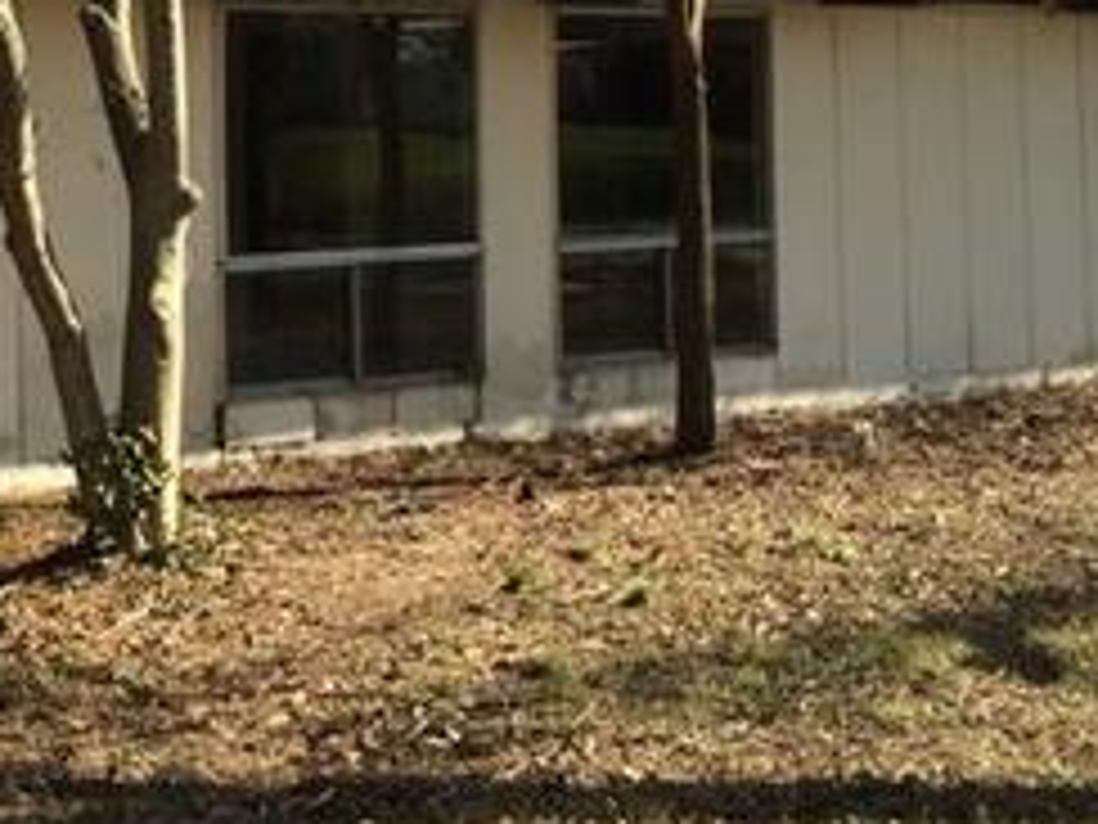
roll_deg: -0.8
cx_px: 212
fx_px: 2411
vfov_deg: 18.8
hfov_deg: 25.2
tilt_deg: +3.0
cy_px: -36
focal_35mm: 76
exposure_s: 1/892
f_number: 2.2
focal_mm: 4.15
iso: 32
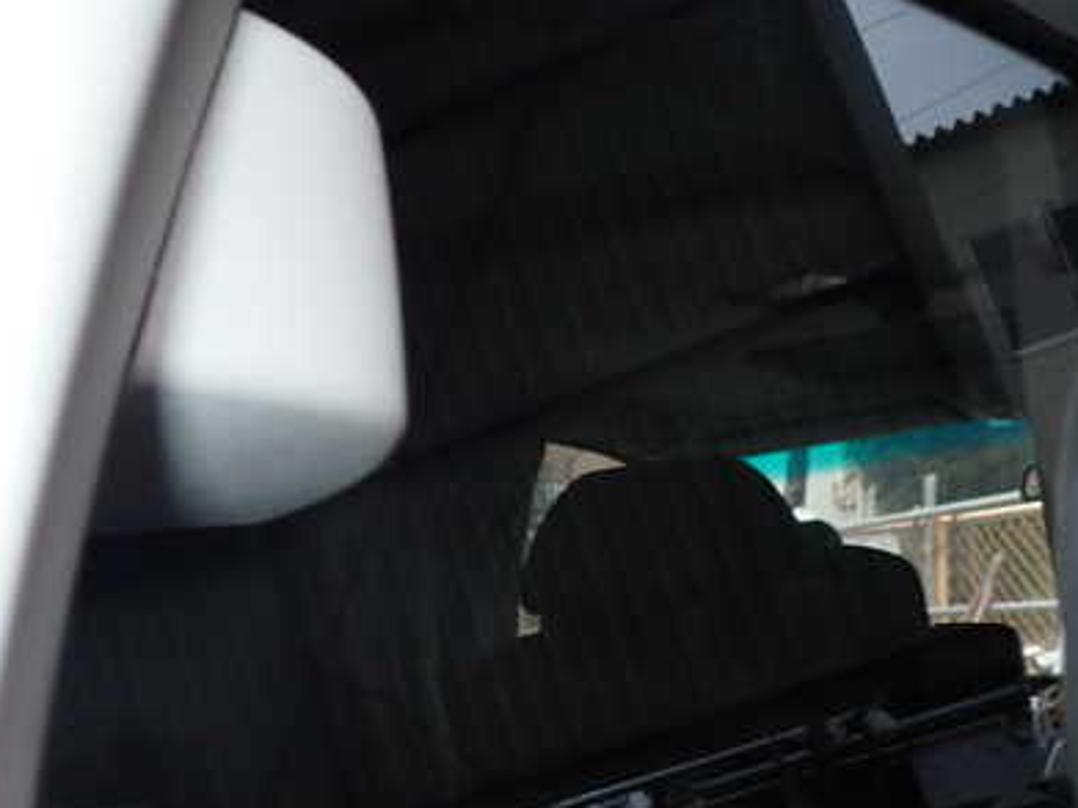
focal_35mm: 46
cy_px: 507
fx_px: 1432
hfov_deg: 41.2
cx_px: 527
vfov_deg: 31.4
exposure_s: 1/50
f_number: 2.3
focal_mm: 5.4
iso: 200
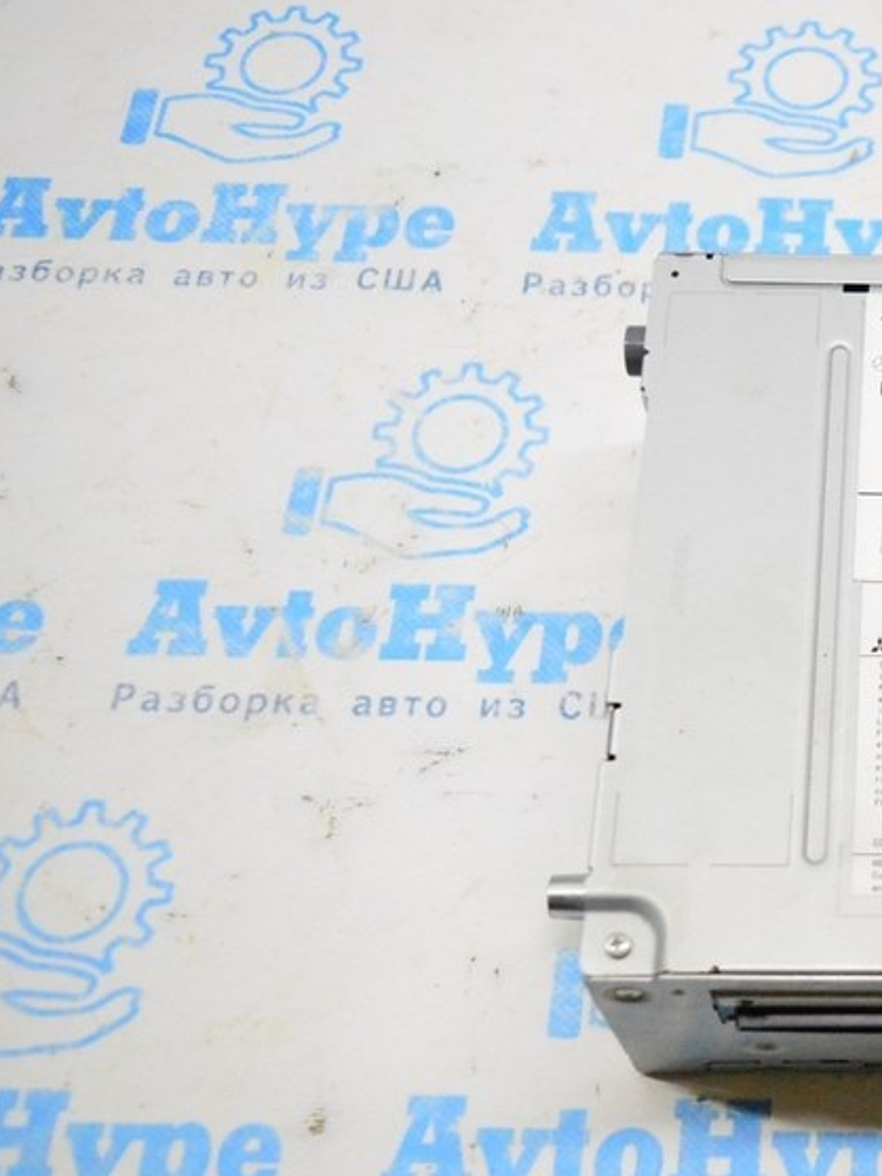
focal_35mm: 53
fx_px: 1800
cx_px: 1000
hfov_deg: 25.3
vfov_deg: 36.1
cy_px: 645
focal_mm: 20
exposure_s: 1/800
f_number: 3.8
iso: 6400
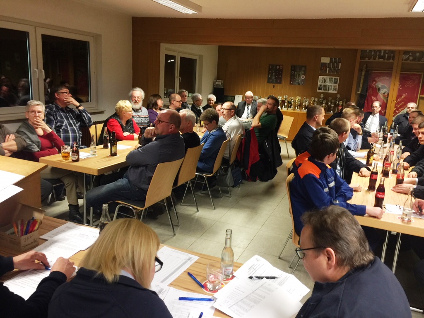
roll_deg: -3.8
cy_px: 159
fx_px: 355
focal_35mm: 29
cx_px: 212
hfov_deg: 61.7
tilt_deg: -13.0
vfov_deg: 48.2
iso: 64
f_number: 2.2
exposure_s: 1/17
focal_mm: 4.15
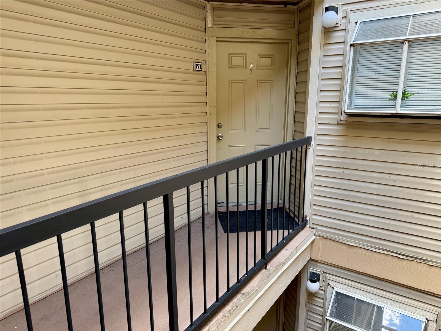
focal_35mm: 24
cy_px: 166
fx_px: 306
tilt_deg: -11.7
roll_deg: +0.3
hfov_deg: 71.6
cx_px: 220
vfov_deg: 56.8
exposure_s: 1/121
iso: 100
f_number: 1.78
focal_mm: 6.76
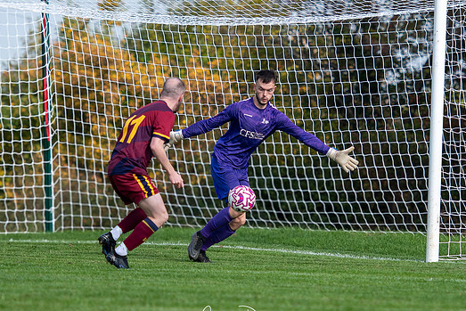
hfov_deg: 5.7
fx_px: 4700
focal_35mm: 363
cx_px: 276
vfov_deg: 3.8
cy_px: 133
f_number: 2.8
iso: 200
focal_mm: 140
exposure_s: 1/2500
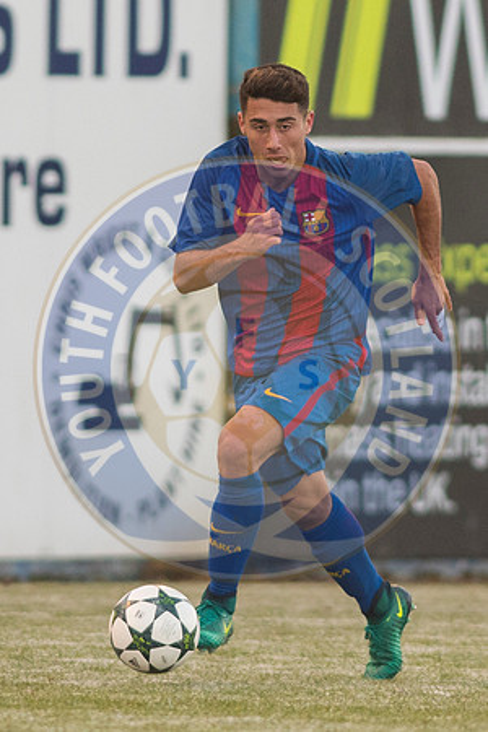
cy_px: 366
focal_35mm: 450
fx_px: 9149
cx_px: 244
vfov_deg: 4.6
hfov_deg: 3.1
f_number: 3.5
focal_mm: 300
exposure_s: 1/1000
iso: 800
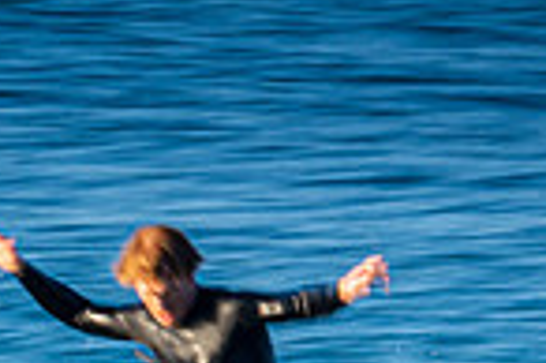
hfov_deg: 0.6
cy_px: 500
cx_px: -5
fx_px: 51569
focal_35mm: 3404
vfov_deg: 0.4
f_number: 22
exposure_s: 1/15
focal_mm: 500
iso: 100
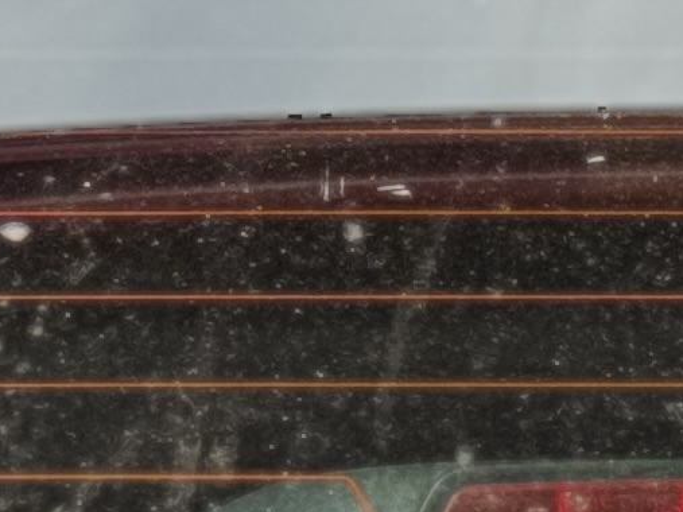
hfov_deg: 10.3
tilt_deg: -40.2
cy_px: 1928
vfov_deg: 6.5
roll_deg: -2.5
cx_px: 711
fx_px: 3768
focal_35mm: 191
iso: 80
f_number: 1.78
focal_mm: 6.76
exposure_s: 1/121
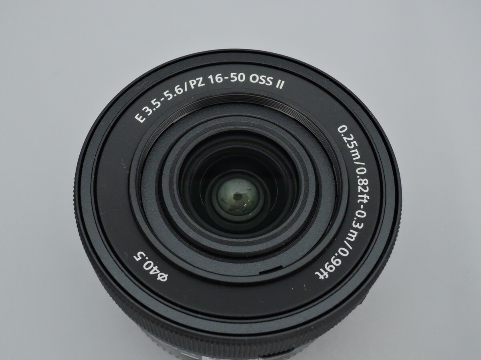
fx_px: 695
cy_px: 180
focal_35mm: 50
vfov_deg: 29.1
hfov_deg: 38.2
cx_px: 240
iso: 1600
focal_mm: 10.7
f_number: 5.6
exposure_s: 1/125
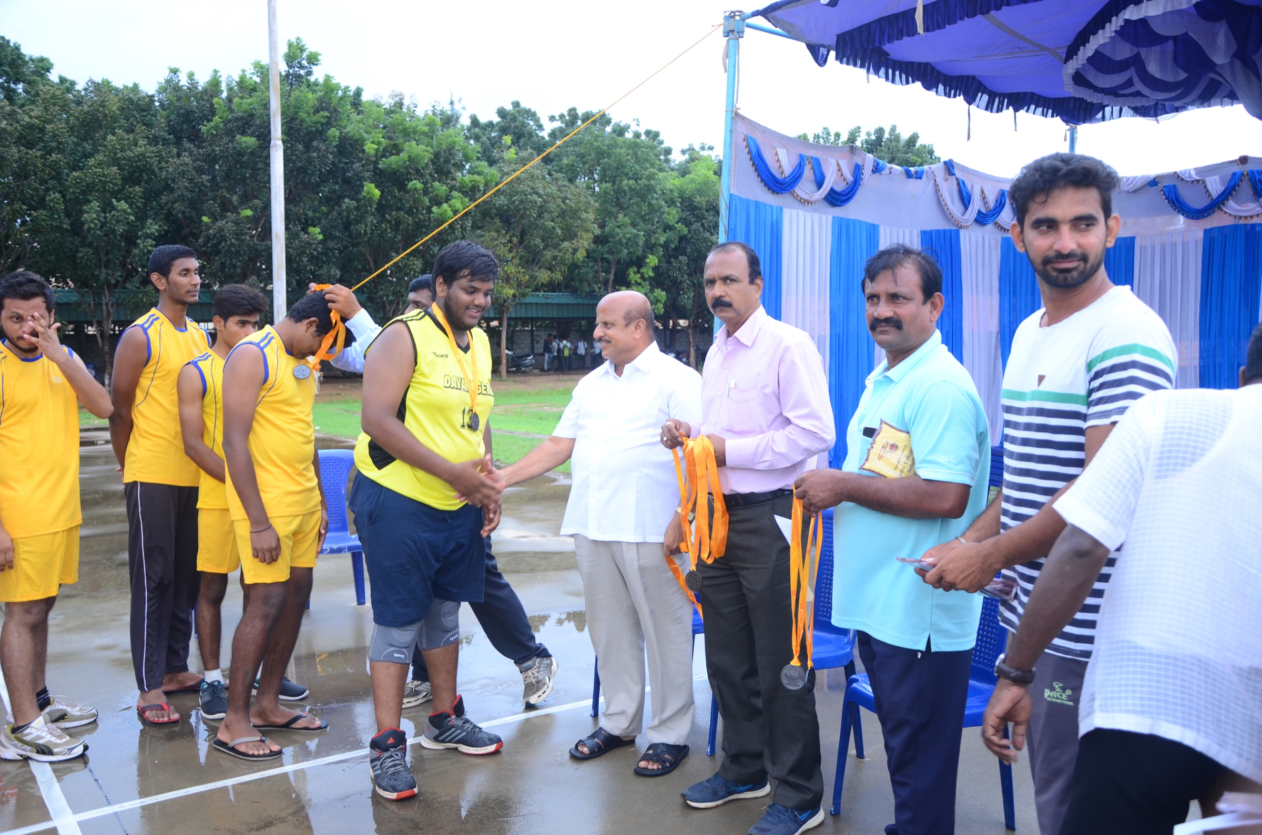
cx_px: 631
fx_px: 1102
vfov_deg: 41.5
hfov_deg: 59.6
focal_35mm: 32
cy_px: 418
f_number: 3.8
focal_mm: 21
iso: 400
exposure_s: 1/125
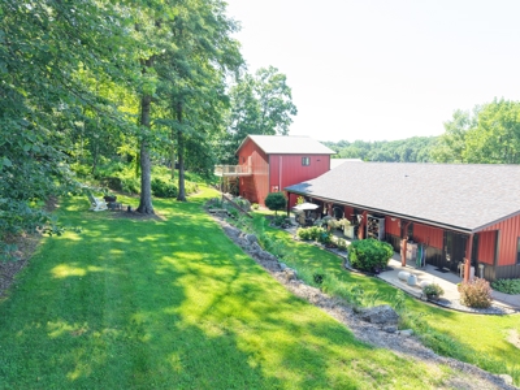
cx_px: 260
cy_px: 195
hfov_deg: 71.6
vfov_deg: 56.8
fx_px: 361
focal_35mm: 24
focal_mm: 8.67
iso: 390
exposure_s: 1/500
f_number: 1.8
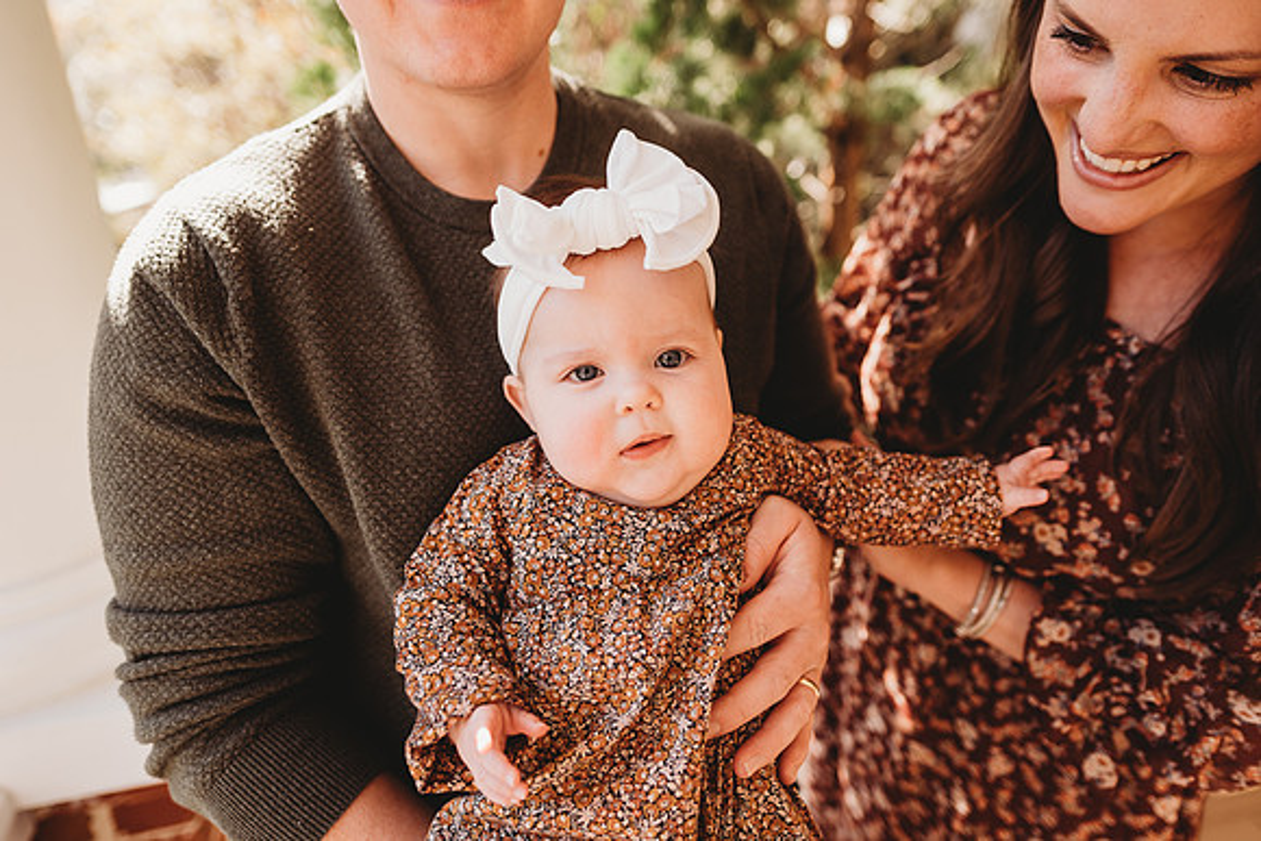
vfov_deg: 53.2
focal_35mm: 24
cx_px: 630
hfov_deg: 73.7
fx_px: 841
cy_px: 420
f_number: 2.8
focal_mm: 24
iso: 200
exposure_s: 1/320
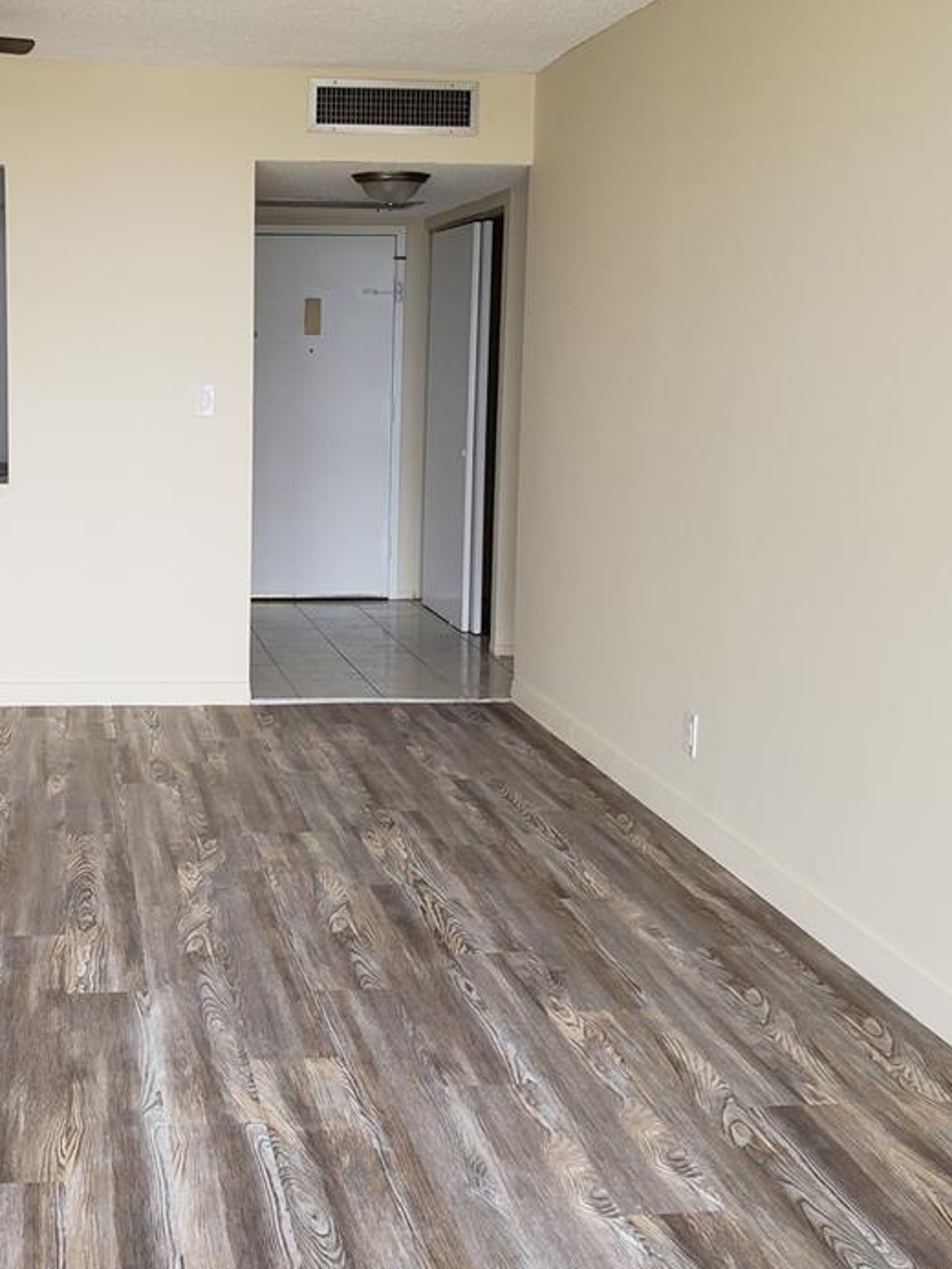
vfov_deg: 42.0
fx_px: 1650
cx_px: 205
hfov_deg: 31.4
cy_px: 564
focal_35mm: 45
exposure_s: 1/60
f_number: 2.4
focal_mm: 4.3
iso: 80
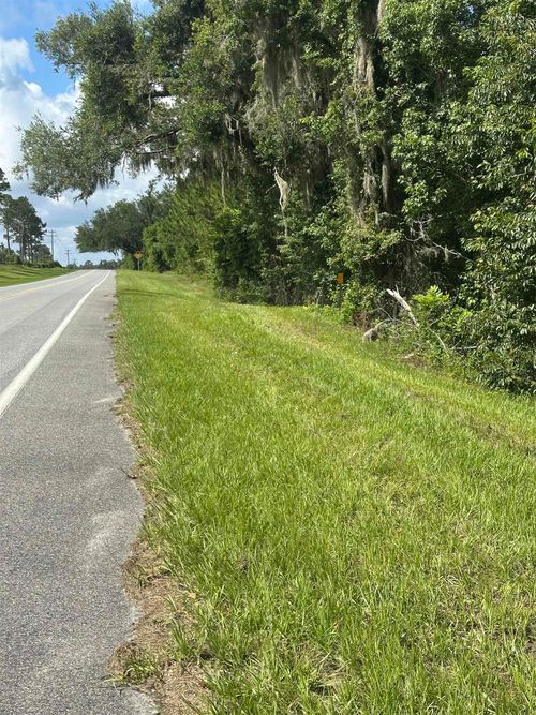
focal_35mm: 48
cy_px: 358
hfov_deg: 30.3
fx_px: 991
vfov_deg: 39.7
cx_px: 268
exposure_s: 1/2809
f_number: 1.78
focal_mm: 6.86
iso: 64
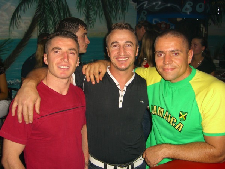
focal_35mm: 38
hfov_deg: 49.0
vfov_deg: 37.7
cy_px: 84
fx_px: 247
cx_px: 112
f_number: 2.8
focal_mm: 7.9
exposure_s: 1/60
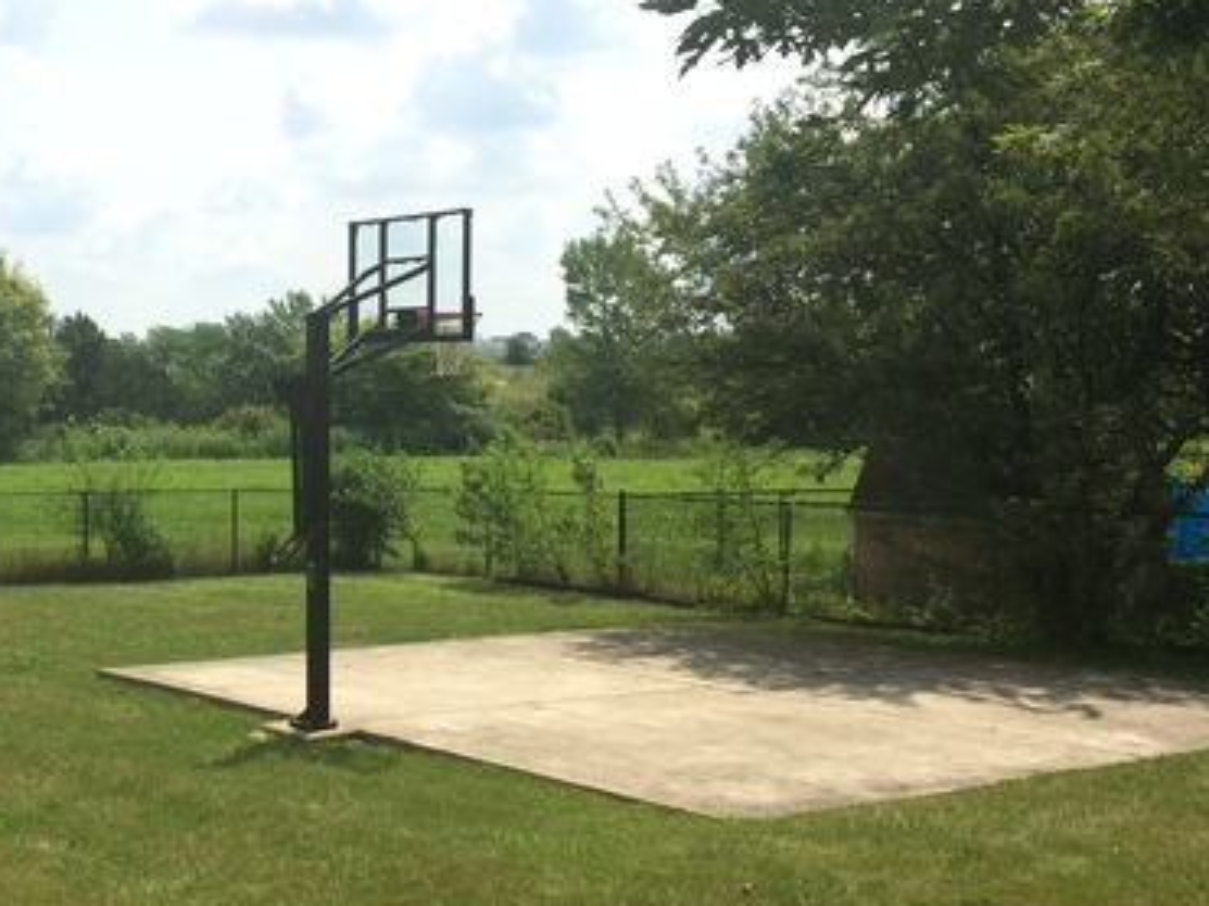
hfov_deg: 36.7
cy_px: 515
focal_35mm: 50
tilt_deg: -4.8
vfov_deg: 29.1
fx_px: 1746
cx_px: 222
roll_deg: +0.0
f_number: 2.2
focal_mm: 4.15
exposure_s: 1/4115
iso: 32
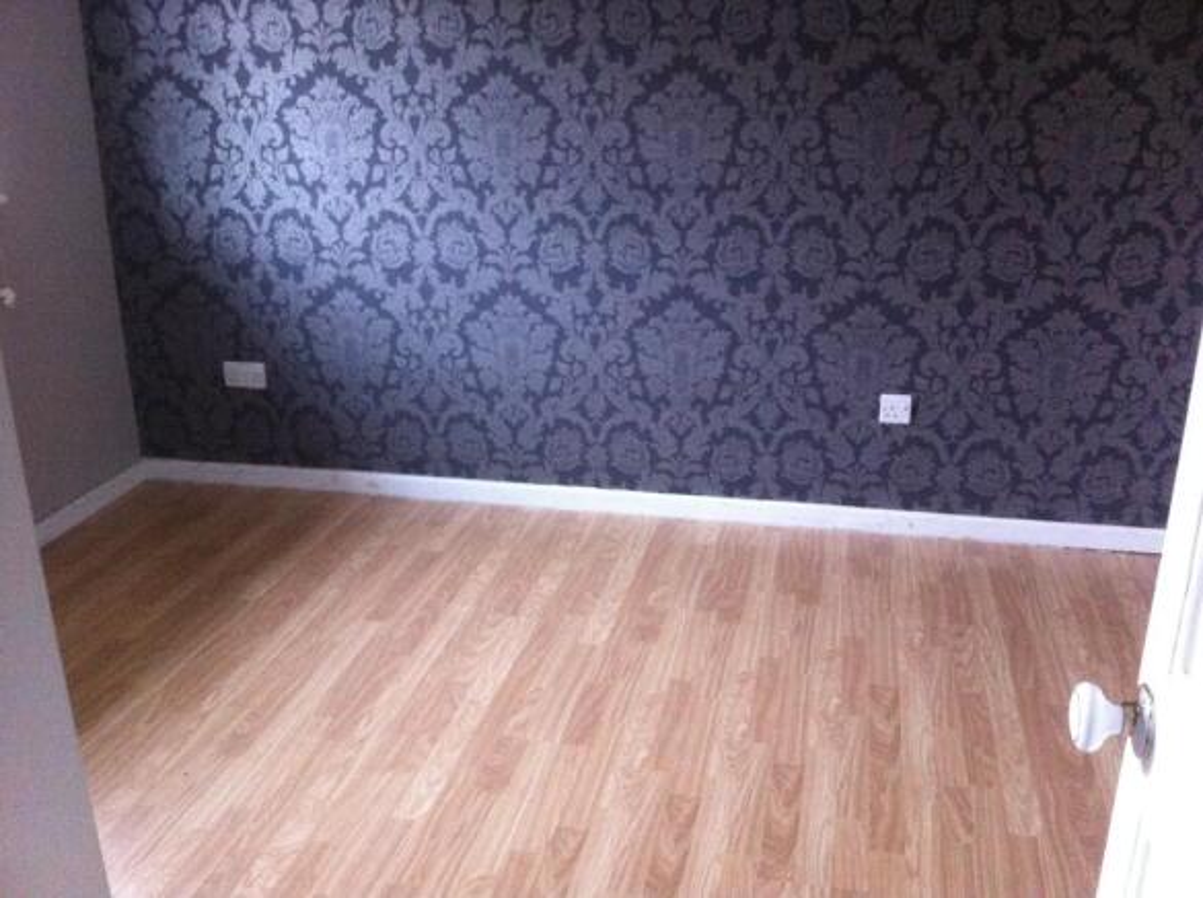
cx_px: 602
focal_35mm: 35
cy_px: 449
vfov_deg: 40.6
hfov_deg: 52.7
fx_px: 1215
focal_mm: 3.85
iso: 500
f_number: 2.8
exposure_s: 1/15
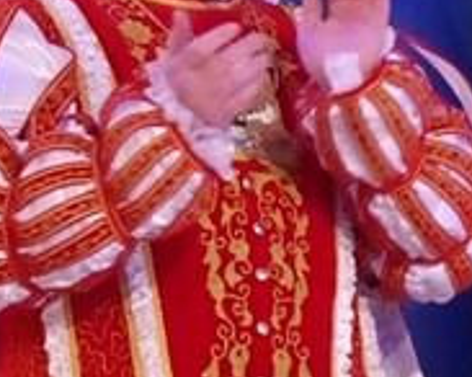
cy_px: 22
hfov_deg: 5.4
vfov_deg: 4.3
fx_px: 4996
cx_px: -5
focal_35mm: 358
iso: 1600
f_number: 2.8
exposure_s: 1/125
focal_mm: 19.6
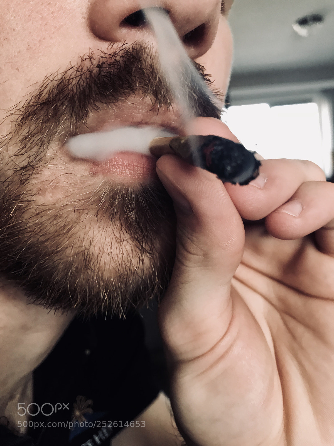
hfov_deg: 49.7
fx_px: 360
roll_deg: +5.5
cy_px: 223
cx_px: 167
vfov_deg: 63.4
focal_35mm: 28
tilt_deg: -3.0
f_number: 1.8
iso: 40
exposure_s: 1/17
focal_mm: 3.99
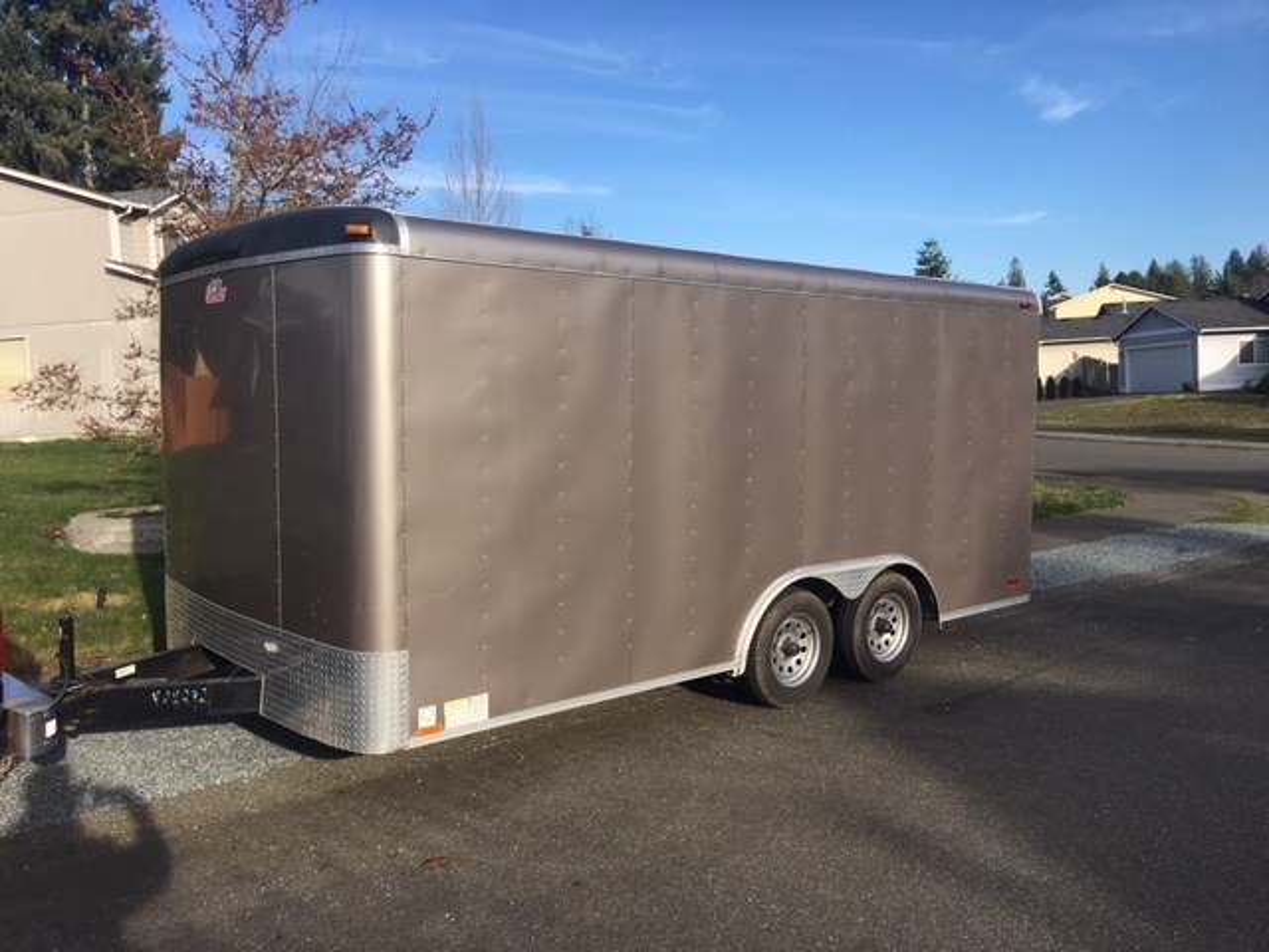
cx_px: 634
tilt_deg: -3.8
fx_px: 1063
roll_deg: +2.5
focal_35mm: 29
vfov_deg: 48.2
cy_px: 476
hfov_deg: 61.7
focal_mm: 4.15
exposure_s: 1/927
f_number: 2.2
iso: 25
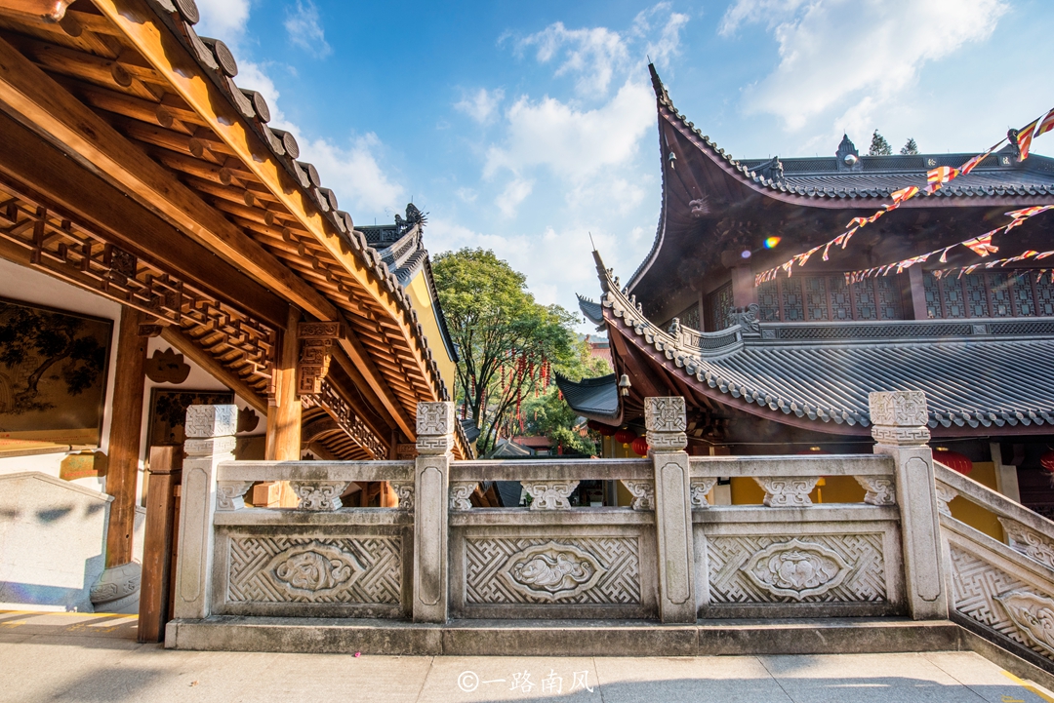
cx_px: 527
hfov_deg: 104.2
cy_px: 352
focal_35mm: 14
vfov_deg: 81.3
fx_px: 410
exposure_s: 1/100
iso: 200
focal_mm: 14
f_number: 13
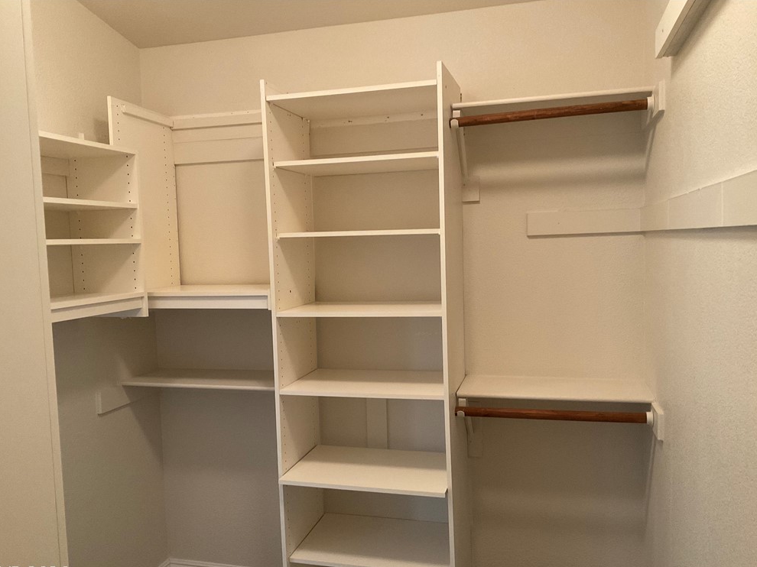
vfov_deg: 46.8
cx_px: 378
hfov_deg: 60.0
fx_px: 656
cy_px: 292
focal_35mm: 30
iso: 200
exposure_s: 1/60
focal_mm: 3
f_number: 1.8
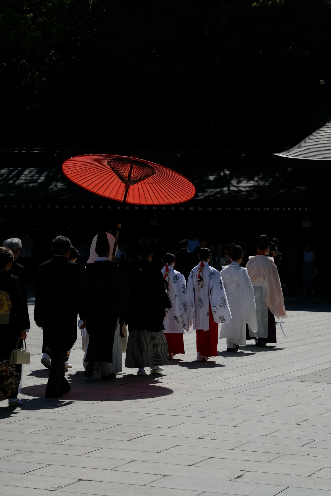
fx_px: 1034
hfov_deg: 18.2
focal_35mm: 75
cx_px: 166
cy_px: 248
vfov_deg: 27.0
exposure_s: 1/4000
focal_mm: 50
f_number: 4
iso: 200
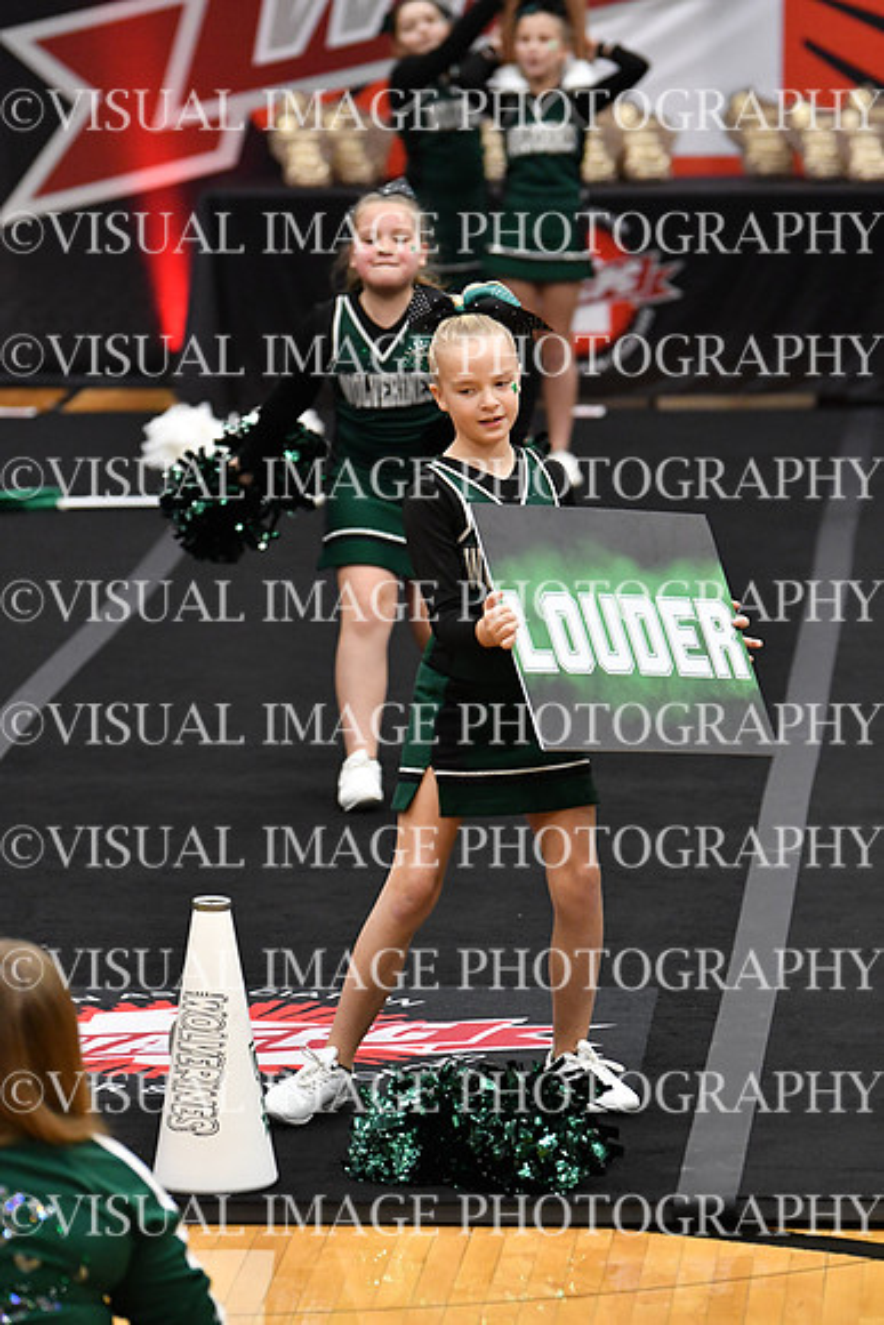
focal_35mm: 202
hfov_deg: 6.8
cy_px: 662
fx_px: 7435
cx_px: 442
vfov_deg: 10.2
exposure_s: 1/800
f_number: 2.8
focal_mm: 135
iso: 4000
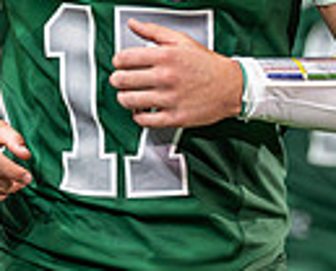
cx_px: 123
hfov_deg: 2.9
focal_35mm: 669
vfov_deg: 2.3
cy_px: -173
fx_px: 6673
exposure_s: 1/1250
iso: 800
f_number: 1.8
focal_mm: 135
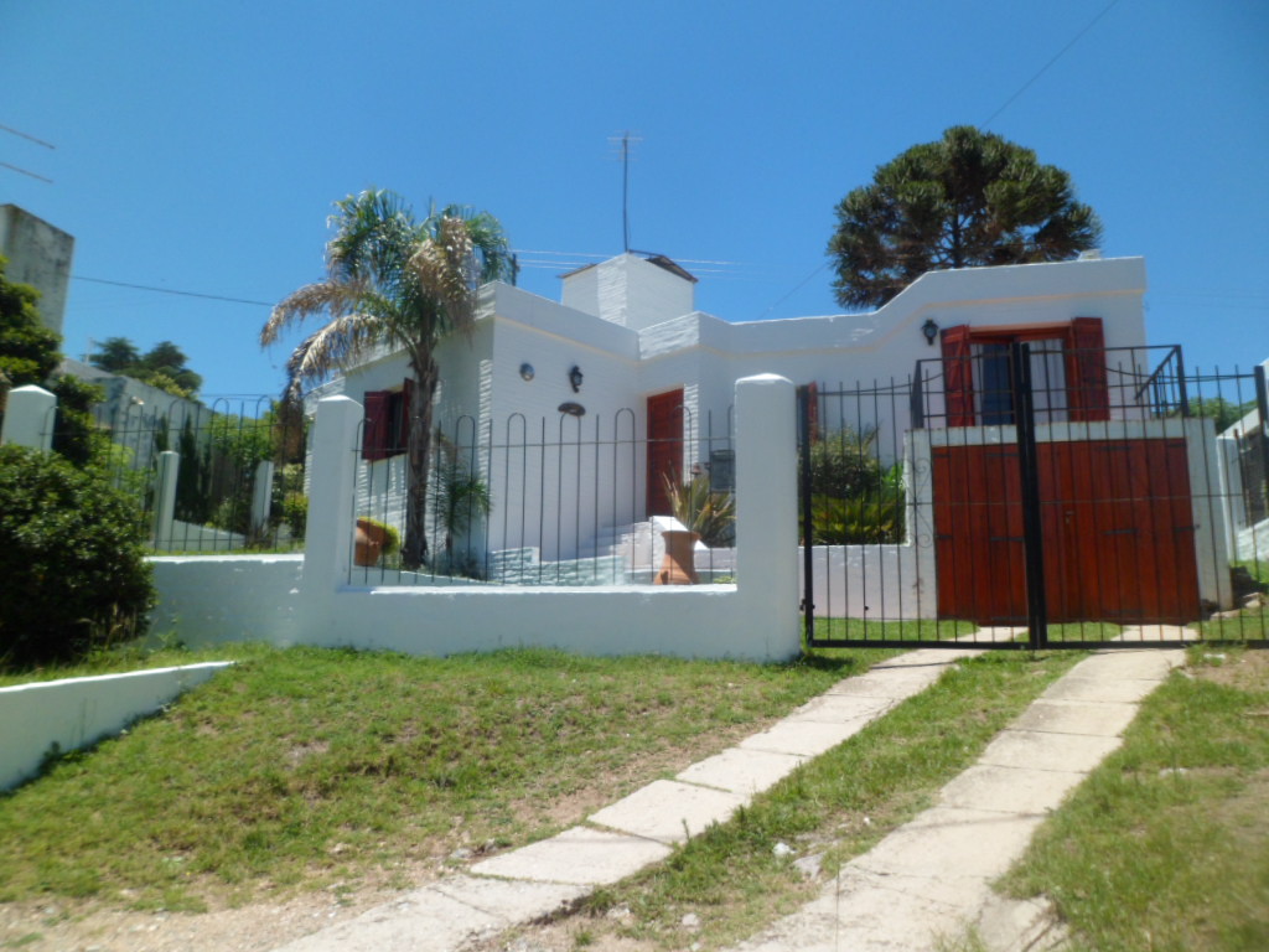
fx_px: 953
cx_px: 634
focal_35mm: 26
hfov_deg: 67.3
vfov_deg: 53.1
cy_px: 476
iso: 80
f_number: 9.4
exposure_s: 1/125
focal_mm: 4.9
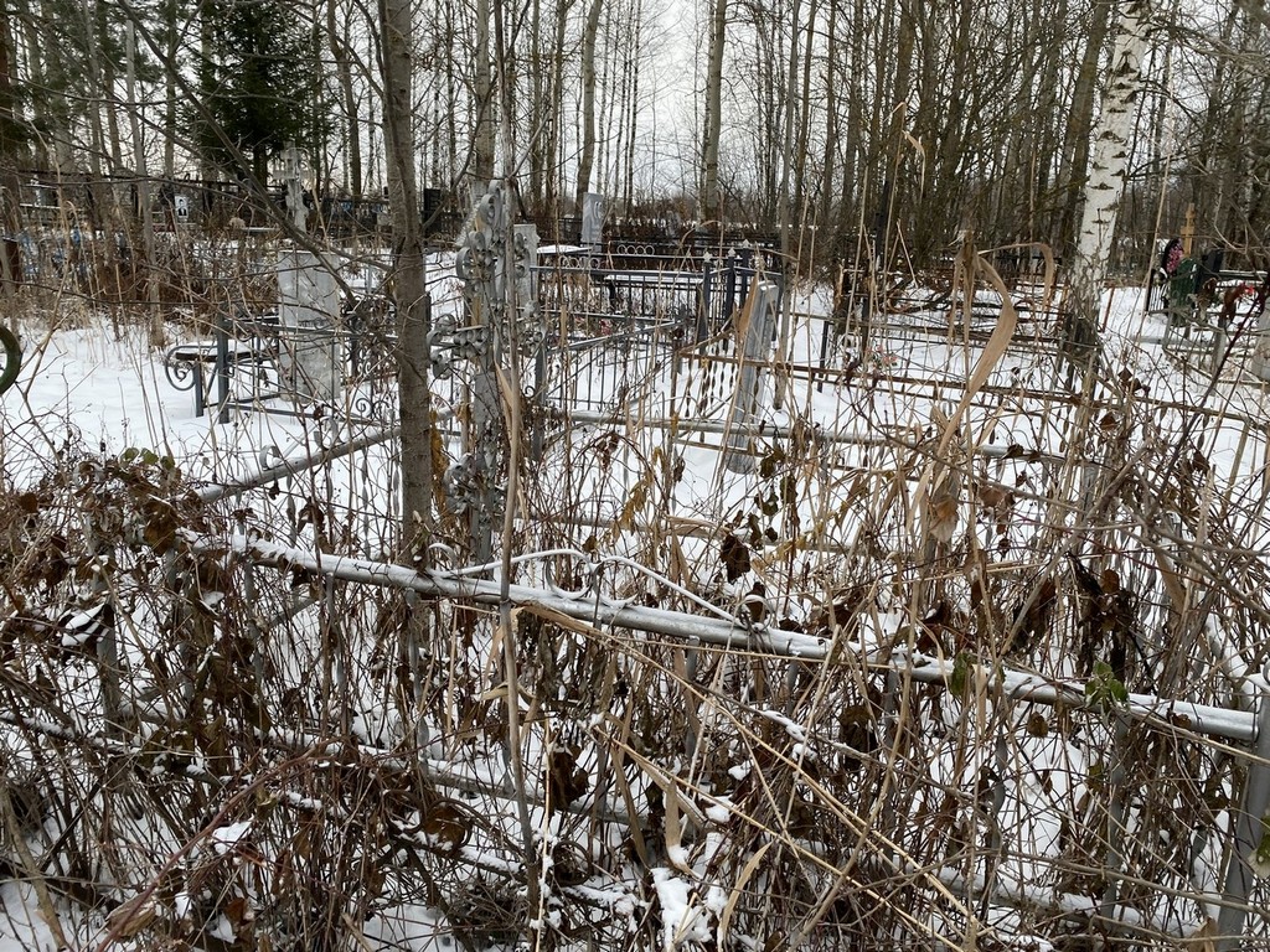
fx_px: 954
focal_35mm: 26
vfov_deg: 53.1
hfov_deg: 67.3
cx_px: 635
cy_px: 476
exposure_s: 1/163
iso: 32
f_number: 1.8
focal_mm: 4.25
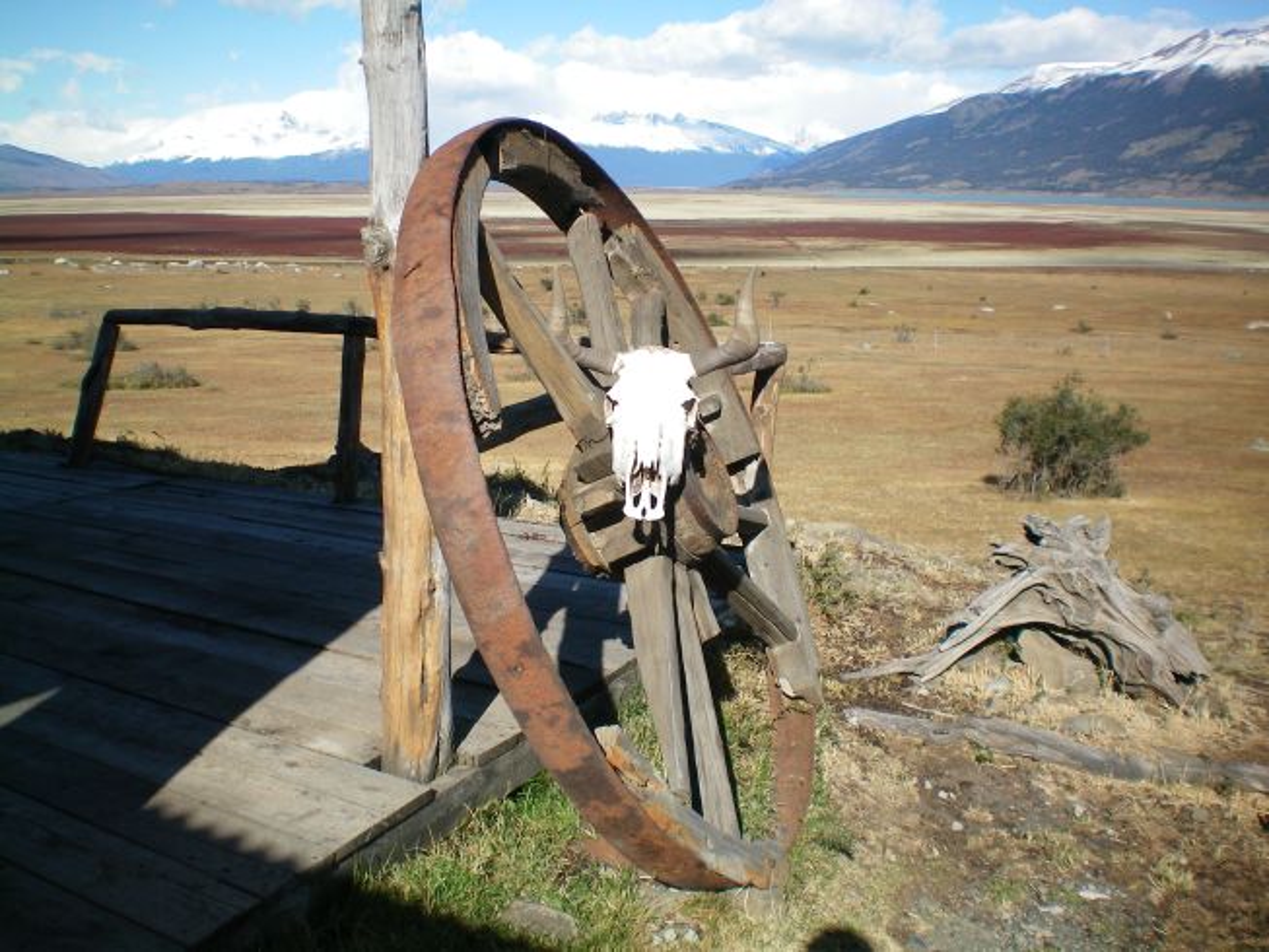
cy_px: 476
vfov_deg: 37.7
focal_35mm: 38
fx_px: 1393
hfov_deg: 49.0
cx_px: 634
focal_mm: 6.3
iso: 64
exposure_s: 1/640
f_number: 4.6
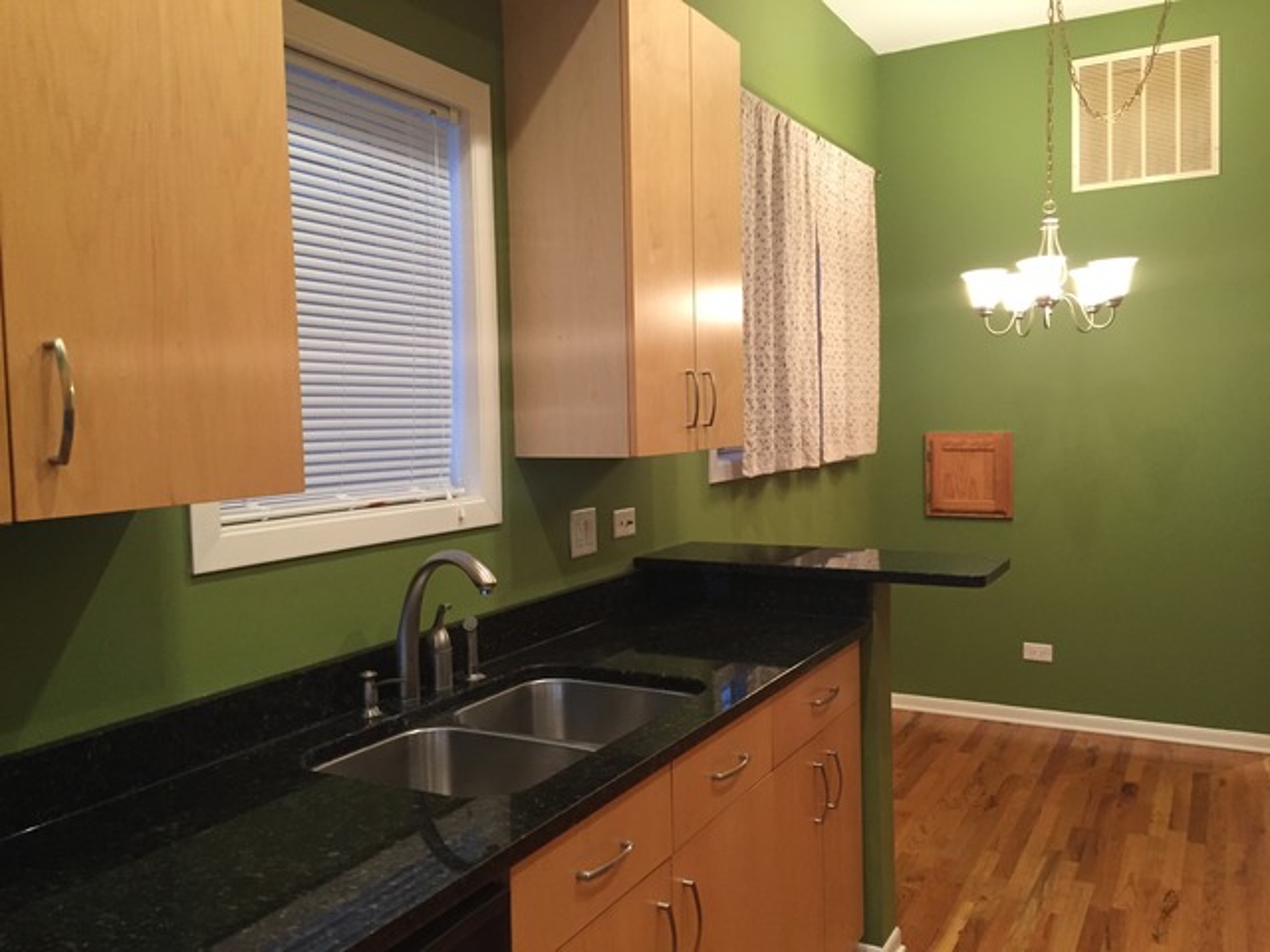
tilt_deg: -2.7
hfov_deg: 61.7
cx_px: 635
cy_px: 476
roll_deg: +1.4
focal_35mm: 29
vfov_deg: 48.2
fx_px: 1064
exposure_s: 1/30
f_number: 2.2
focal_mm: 4.15
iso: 160
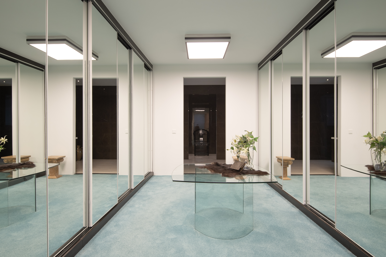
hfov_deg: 81.2
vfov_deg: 59.5
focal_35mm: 21
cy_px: 128
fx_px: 225
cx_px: 193
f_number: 7.1
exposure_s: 1/25
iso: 200
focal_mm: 21
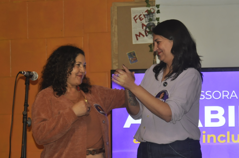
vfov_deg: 11.9
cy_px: 99
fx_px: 760
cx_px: 115
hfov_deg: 17.9
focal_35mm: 115
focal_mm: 55
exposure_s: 1/60
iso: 800
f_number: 4
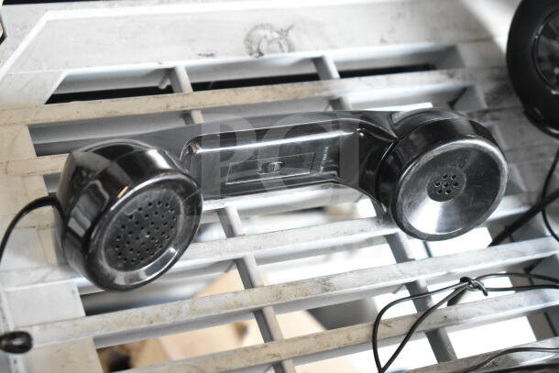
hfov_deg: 24.6
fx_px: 1281
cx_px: 280
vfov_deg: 16.6
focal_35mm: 82
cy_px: 186
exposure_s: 1/100
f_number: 5.6
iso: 4500
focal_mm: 55
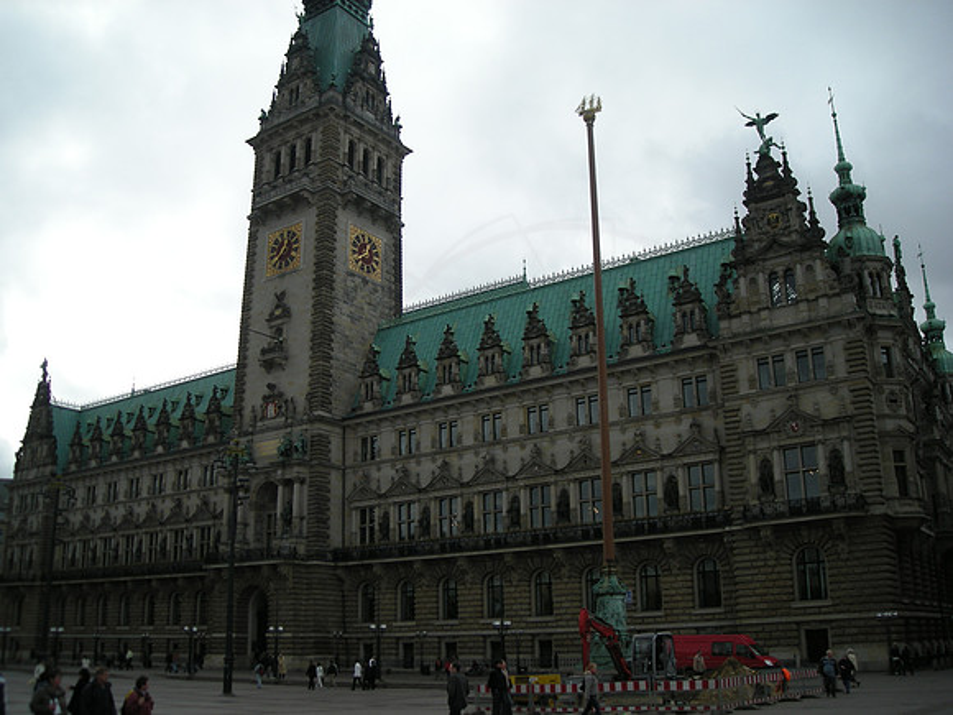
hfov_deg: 52.6
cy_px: 358
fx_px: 964
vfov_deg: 40.7
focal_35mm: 35
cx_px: 476
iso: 50
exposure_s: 1/154
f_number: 5.7
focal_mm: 5.7
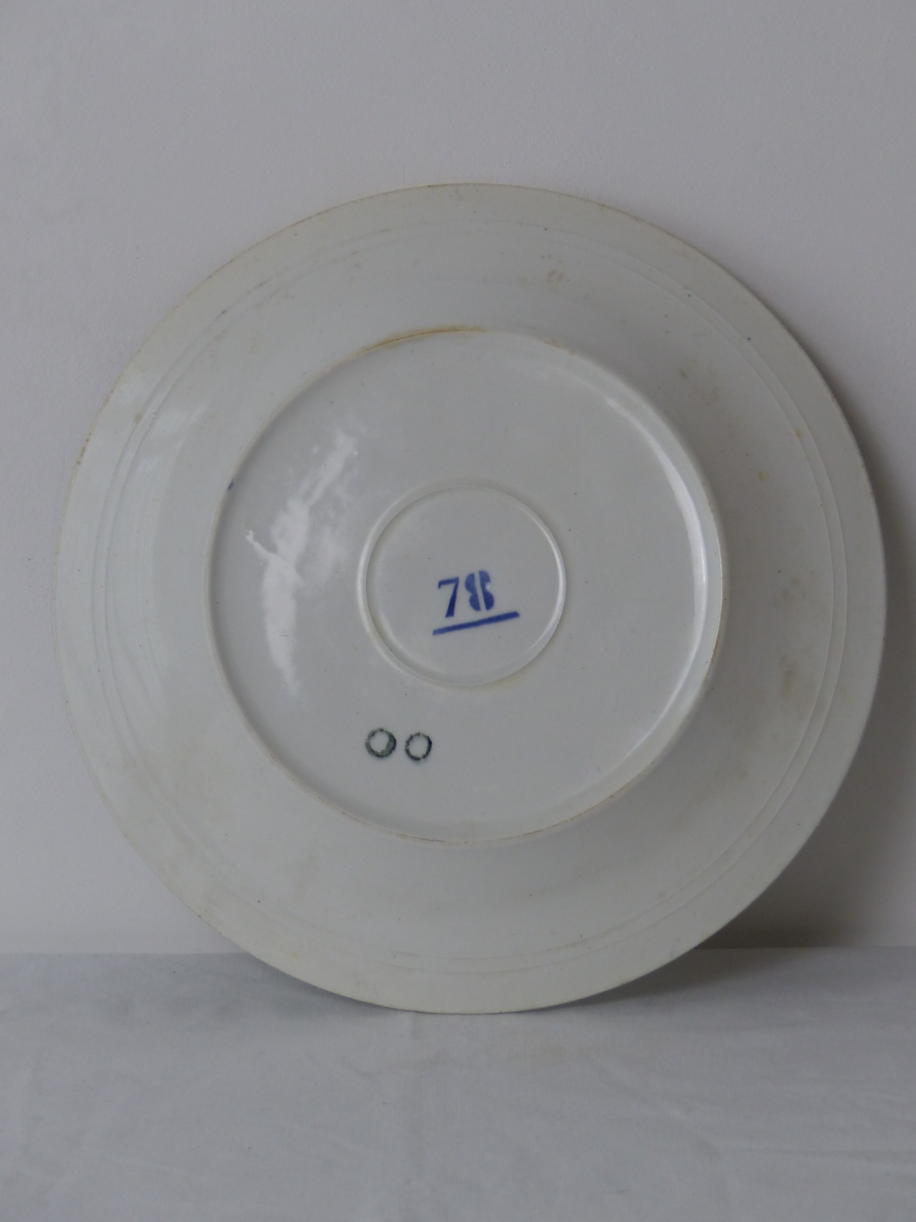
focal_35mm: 128
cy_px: 611
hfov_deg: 11.6
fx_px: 4516
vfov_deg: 15.4
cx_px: 458
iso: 125
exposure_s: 1/60
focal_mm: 20.9
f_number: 2.8
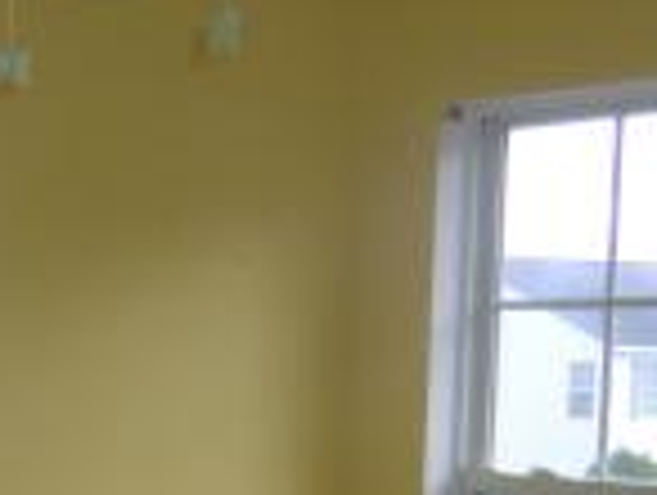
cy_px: 531
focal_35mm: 105
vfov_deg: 13.9
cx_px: -531
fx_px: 1996
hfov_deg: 15.9
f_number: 3.2
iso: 64
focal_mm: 4.3
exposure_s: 1/125
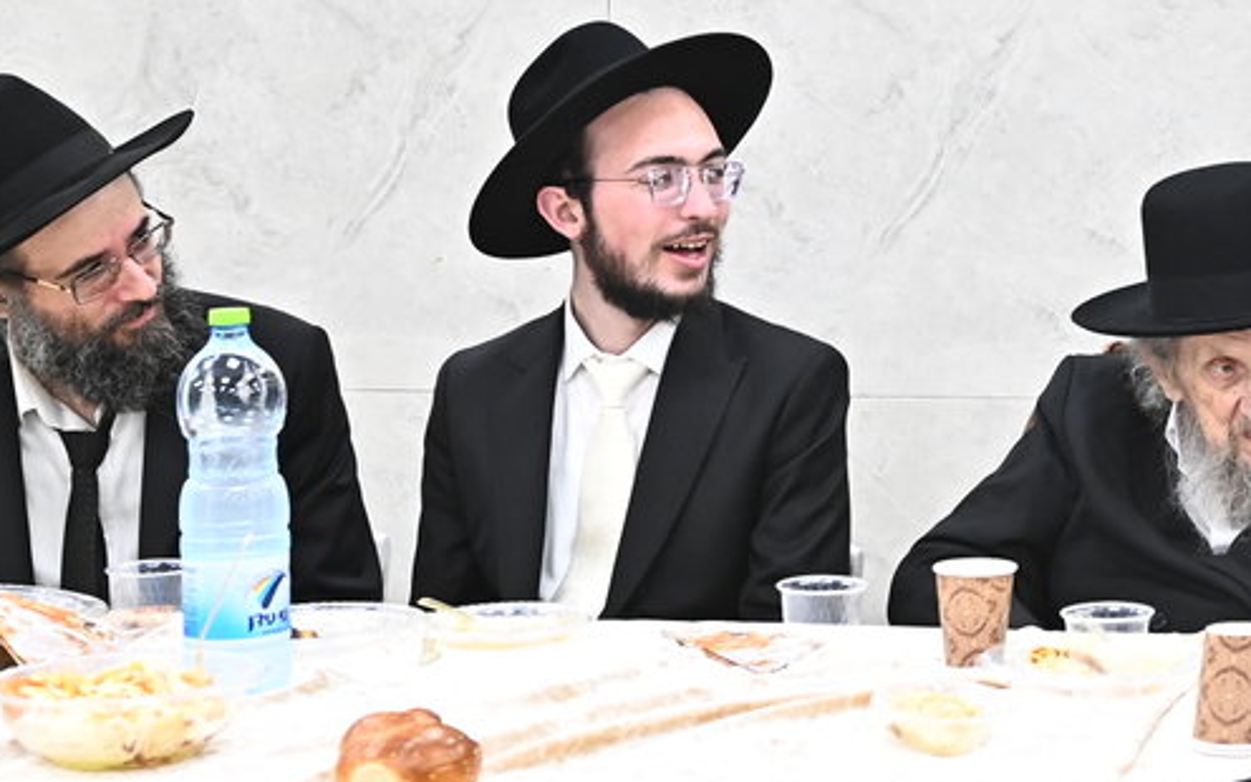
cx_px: 1405
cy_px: 120
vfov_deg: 14.1
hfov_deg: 21.3
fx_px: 3137
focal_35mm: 92
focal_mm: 32
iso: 2500
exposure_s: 1/200
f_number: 4
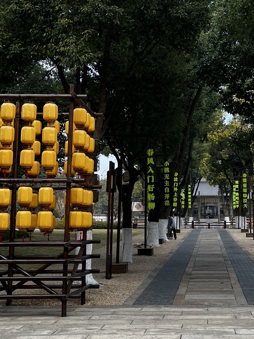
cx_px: 216
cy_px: 147
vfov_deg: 34.3
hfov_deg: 25.5
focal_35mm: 56
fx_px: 548
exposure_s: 1/544
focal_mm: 5.1
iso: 50
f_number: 1.6
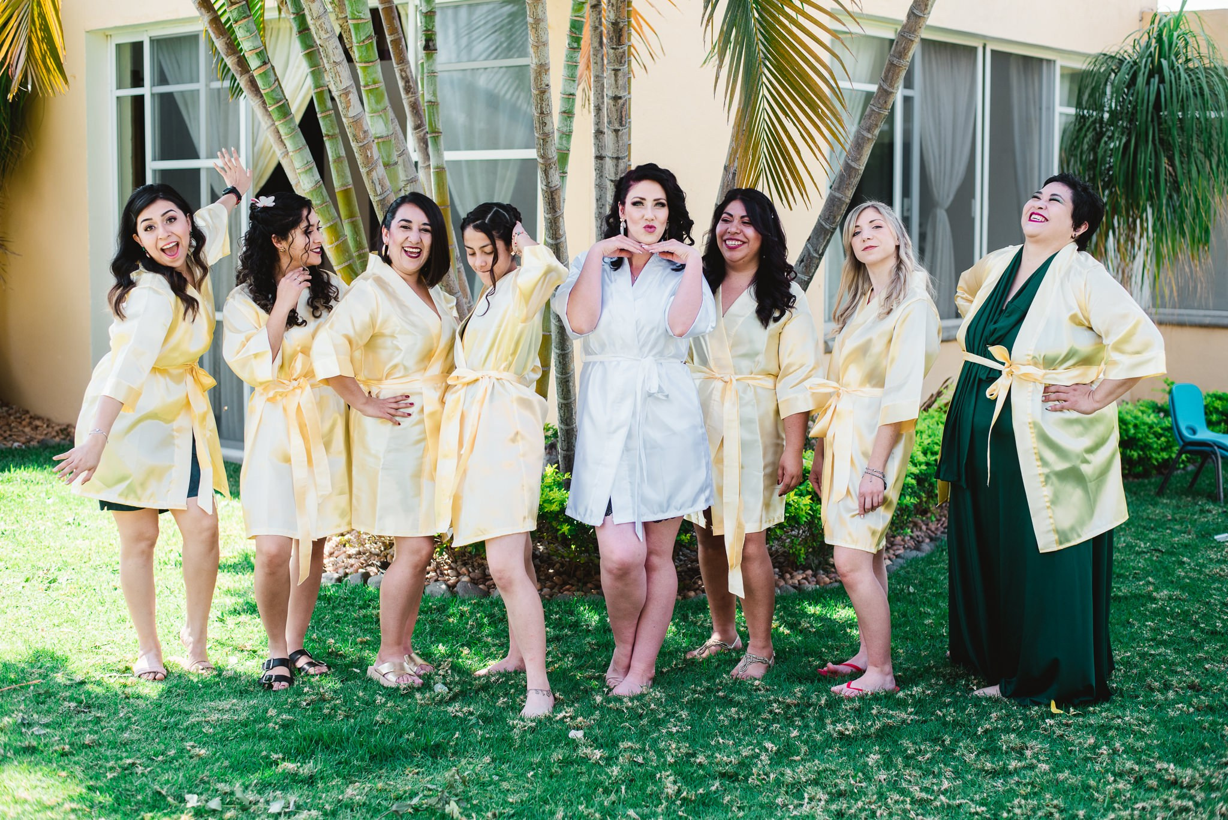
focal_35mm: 50
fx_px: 1706
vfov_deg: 27.0
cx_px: 614
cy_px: 410
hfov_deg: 39.6
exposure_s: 1/800
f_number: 2.2
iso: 100
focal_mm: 50
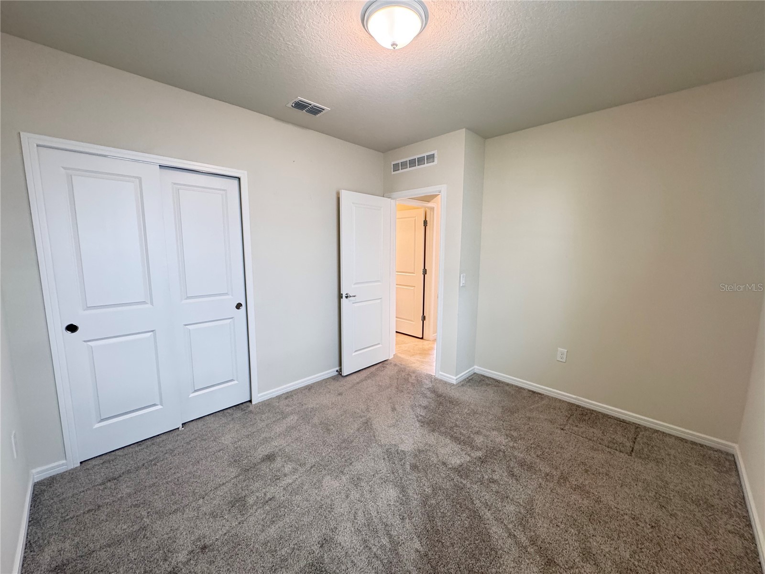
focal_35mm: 14
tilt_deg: -7.8
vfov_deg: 85.7
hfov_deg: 102.1
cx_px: 382
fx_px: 309
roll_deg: -0.6
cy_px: 287
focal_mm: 2.22
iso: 250
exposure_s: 1/60
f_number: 2.2
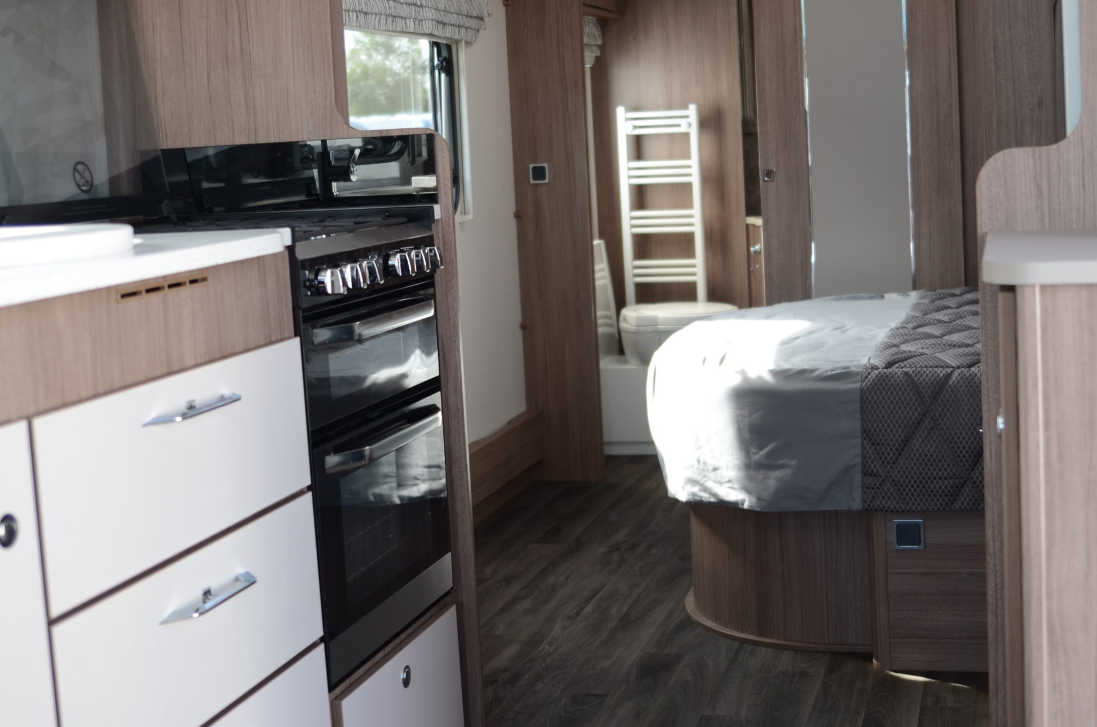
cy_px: 243
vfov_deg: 27.2
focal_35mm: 49
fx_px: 1490
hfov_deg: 40.3
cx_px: 650
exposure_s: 1/30
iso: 100
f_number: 2.8
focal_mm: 24
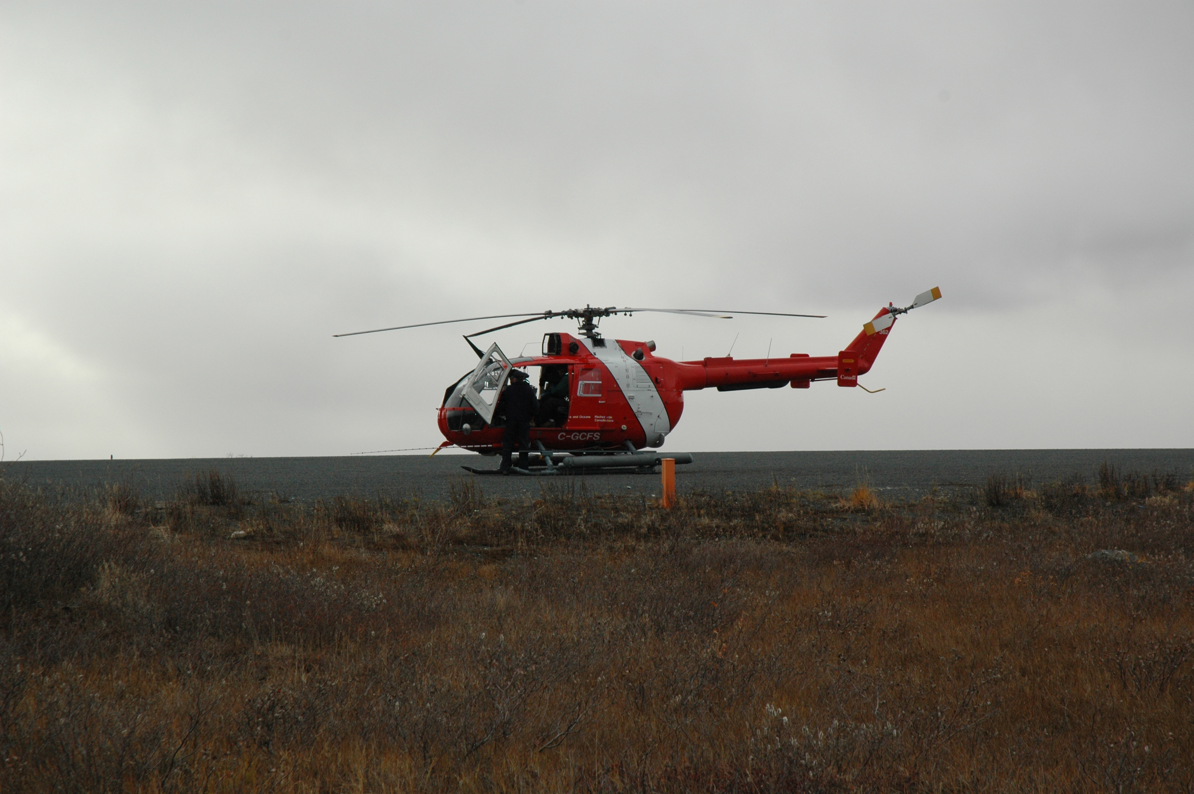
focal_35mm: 105
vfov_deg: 13.0
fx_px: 3479
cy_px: 397
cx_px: 597
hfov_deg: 19.5
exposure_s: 1/500
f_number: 9
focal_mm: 70
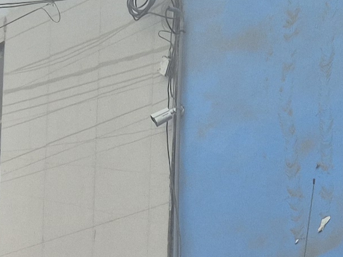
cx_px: 230
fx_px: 1506
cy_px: 449
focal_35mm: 152
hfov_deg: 13.0
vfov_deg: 9.3
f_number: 1.8
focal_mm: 5.4
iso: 25
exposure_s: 1/1924
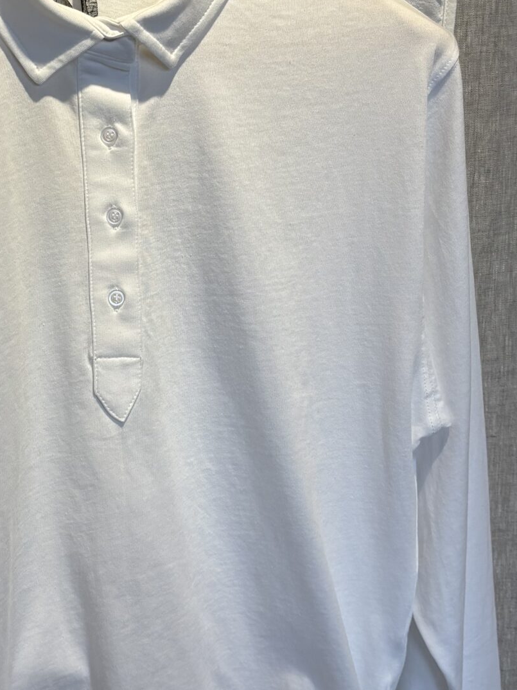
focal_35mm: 62
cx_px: 69
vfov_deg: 31.1
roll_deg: +2.3
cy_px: 253
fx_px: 1235
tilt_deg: -10.4
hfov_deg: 23.1
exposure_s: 1/225
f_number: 1.6
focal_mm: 5.96
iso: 40
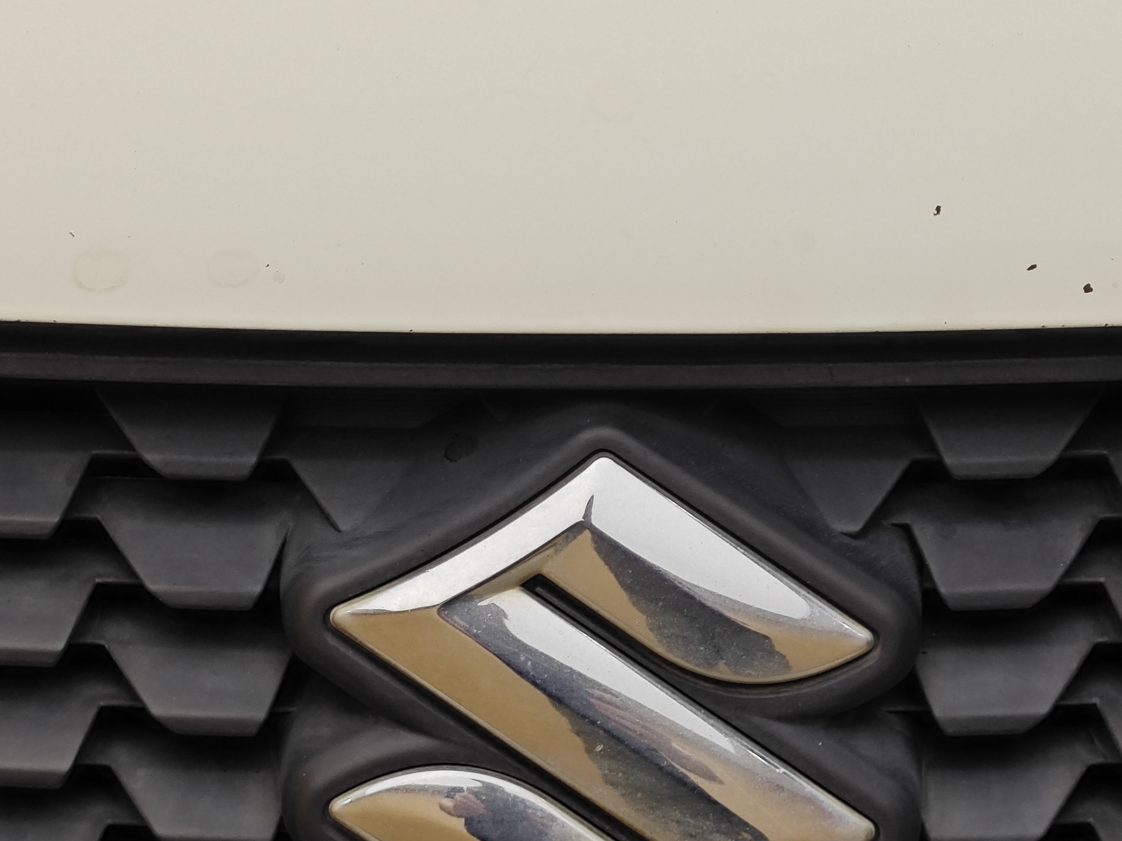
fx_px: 3371
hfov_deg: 18.9
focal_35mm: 104
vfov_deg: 14.2
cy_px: 396
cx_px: 586
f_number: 1.9
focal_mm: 8.7
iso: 125
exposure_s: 1/100
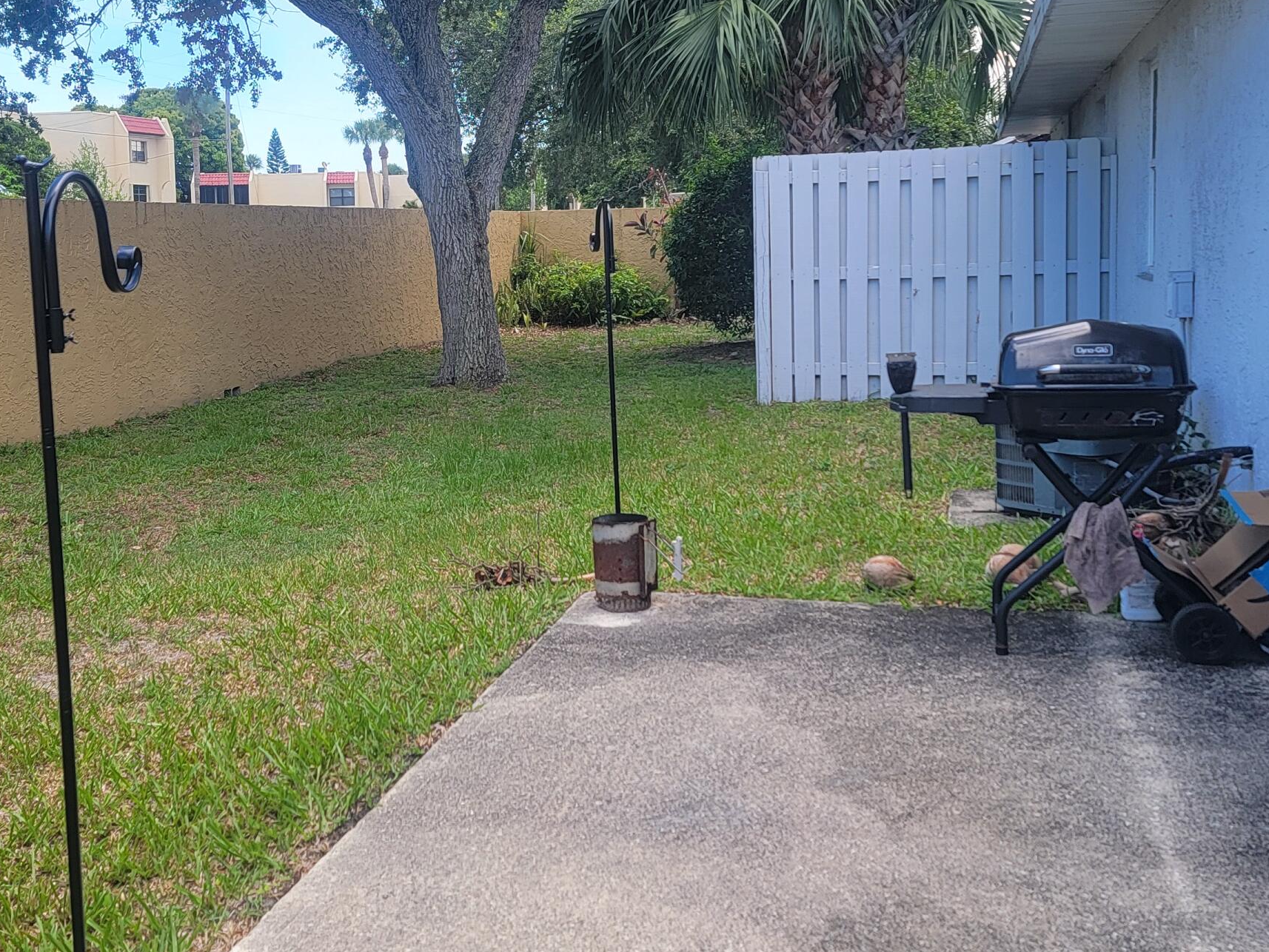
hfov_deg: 44.4
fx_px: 1540
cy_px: 344
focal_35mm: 42
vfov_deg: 34.1
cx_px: 475
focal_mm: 6.7
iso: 16
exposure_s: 1/158
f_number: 1.8
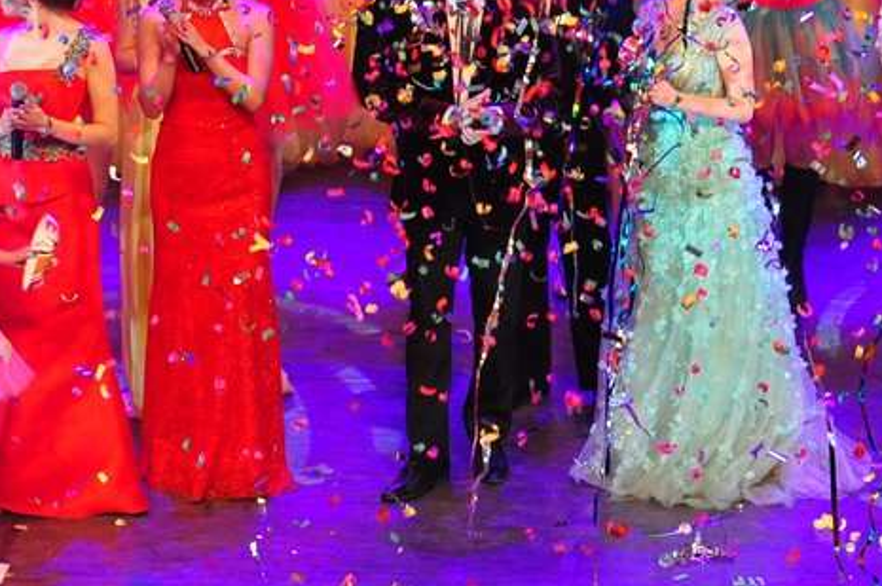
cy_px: -123
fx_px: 7073
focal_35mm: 289
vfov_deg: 4.7
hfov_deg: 7.1
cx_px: 102
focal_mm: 70
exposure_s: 1/200
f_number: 4.5
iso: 800
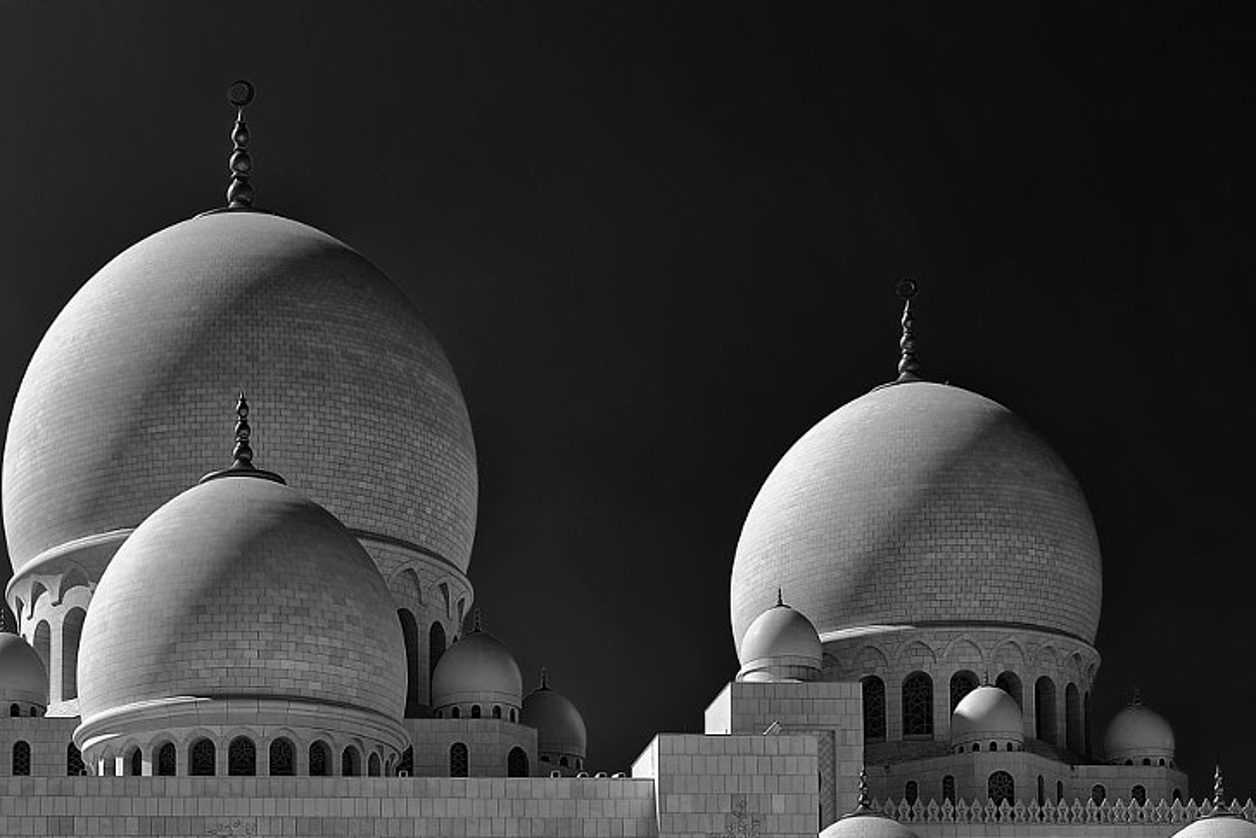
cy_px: 836
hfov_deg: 29.7
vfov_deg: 20.0
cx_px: 238
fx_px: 2303
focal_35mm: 66
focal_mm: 30
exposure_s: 1/400
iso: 100
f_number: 8
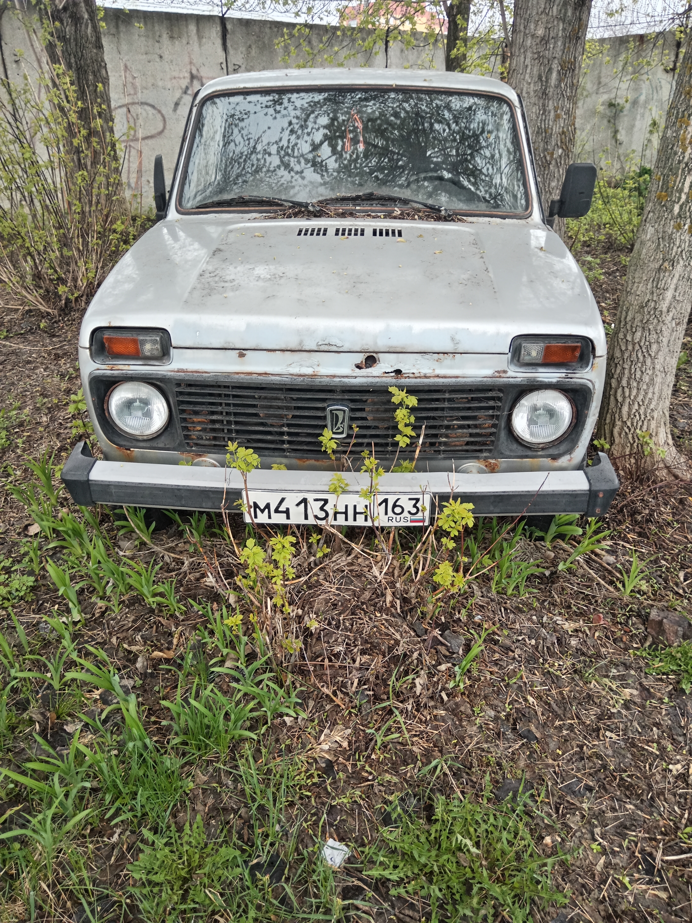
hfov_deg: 51.4
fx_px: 720
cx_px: 346
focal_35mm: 27
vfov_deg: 65.3
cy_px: 462
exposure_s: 1/100
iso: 472
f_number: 1.9
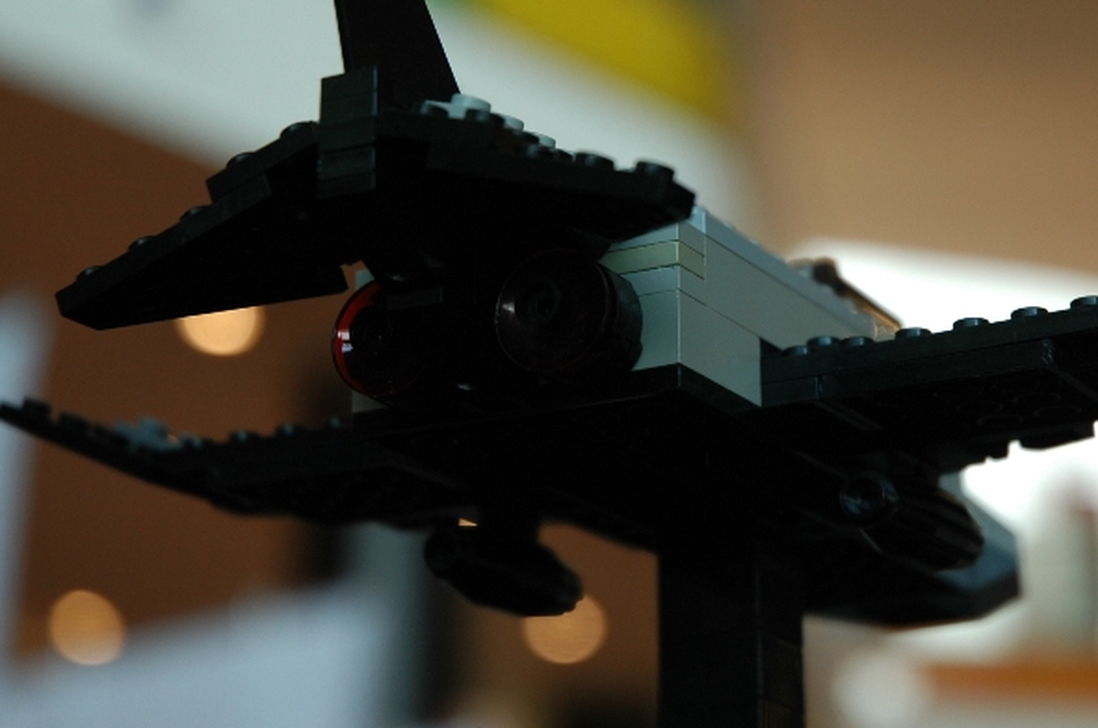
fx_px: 3401
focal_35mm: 112
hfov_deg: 18.3
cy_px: 257
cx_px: 678
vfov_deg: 12.2
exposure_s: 1/40
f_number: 4.5
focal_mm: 55
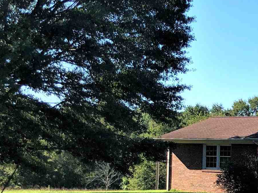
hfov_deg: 18.3
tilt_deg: +1.4
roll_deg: -1.7
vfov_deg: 15.3
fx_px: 716
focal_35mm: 96
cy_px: 147
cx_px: 377
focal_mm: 3.99
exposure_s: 1/1372
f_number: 1.8
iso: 20
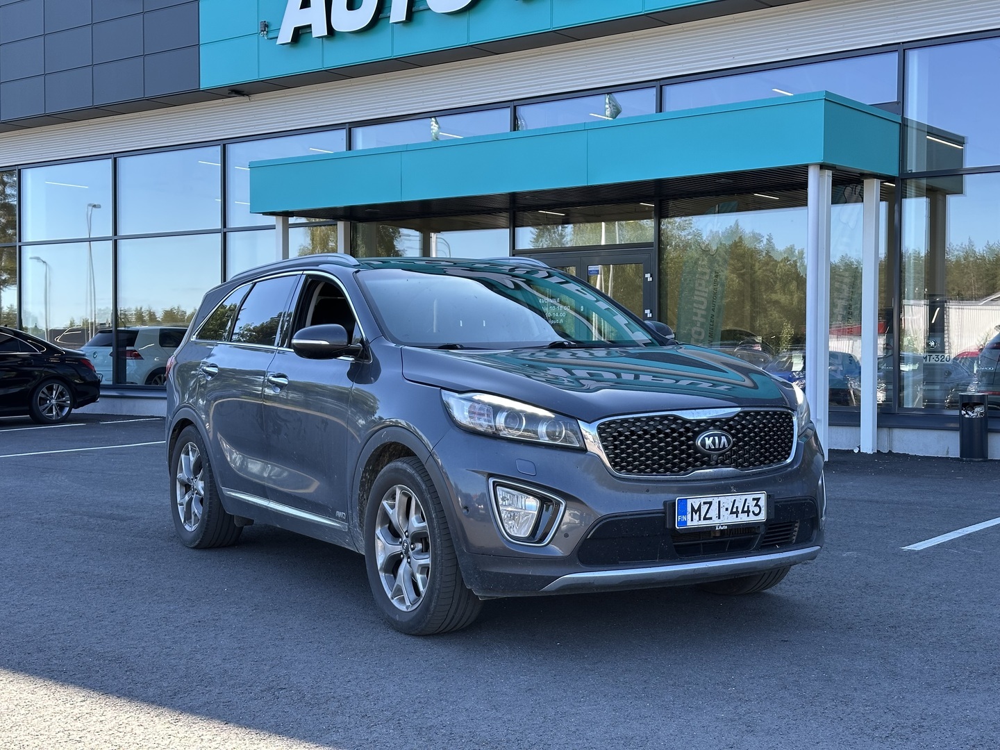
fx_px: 1387
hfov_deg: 39.7
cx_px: 500
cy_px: 375
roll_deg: -0.9
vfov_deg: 30.3
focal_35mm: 48
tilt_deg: -0.2
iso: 64
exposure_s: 1/309
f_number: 1.78
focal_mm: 6.86
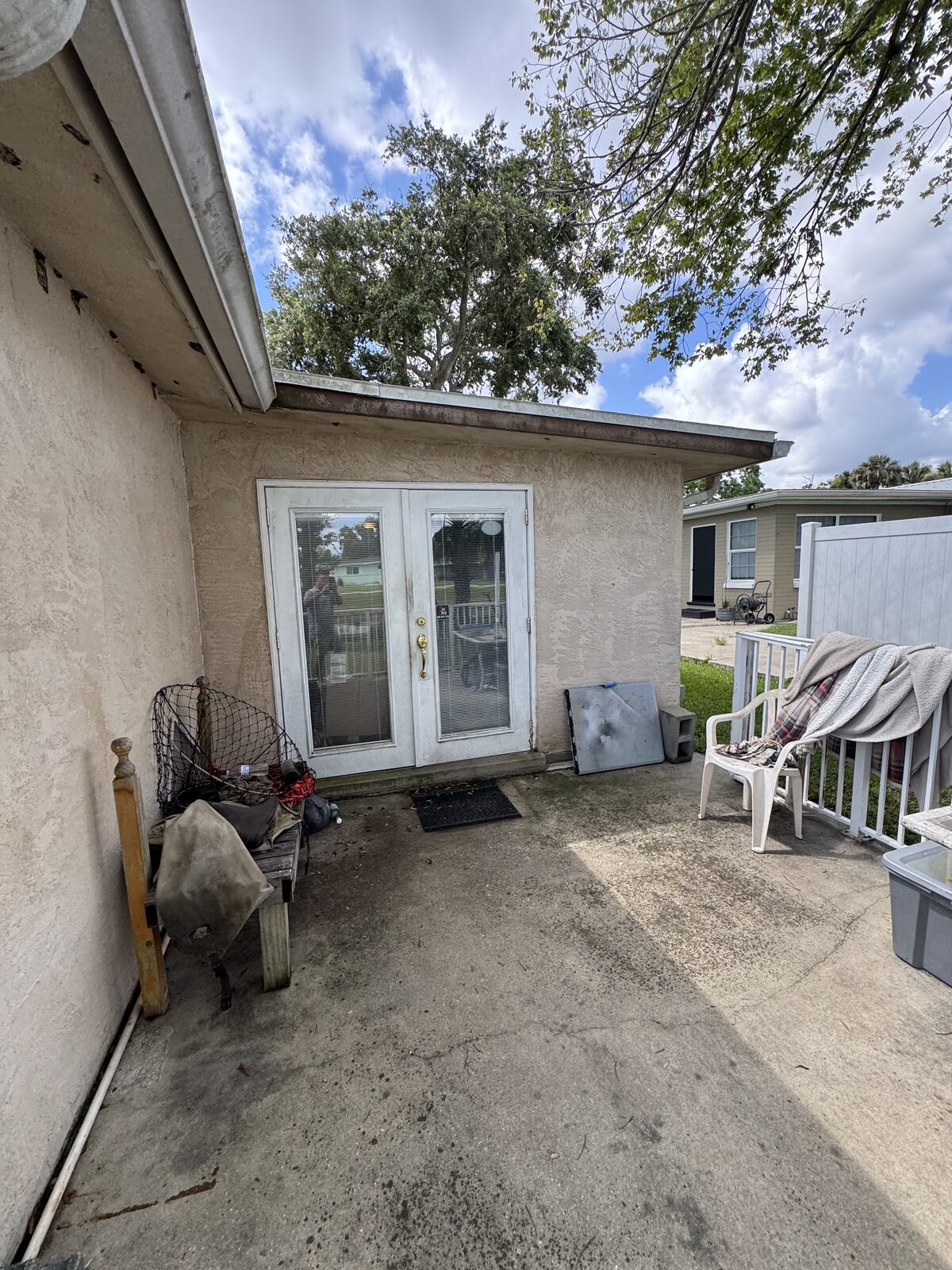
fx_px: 513
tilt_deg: -8.3
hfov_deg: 85.7
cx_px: 476
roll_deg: +3.9
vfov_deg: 102.1
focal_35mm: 14
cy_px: 635
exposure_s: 1/243
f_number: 2.2
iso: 40
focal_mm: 2.22
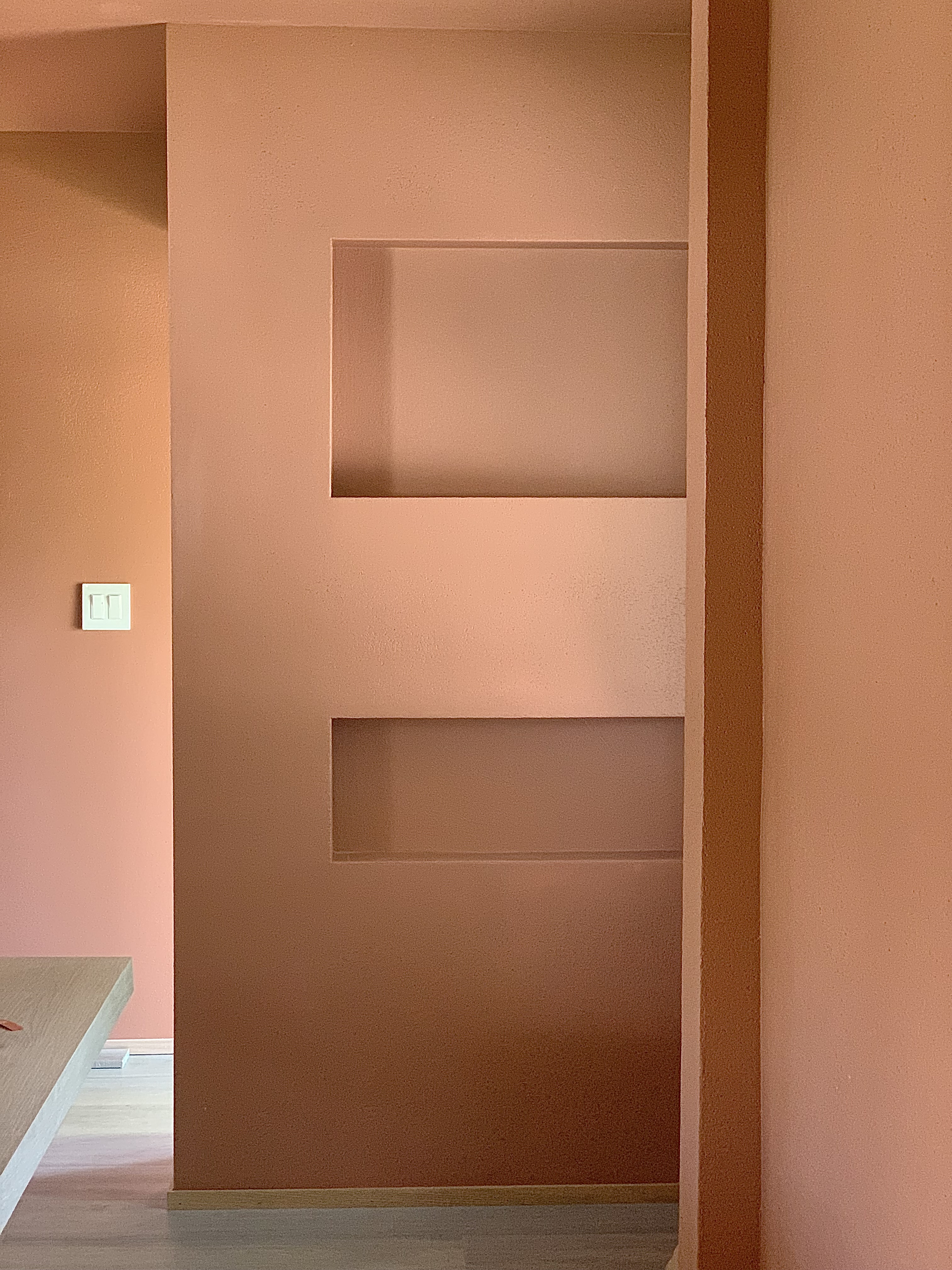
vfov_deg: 36.8
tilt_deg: -3.1
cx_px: 476
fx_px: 1907
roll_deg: +0.4
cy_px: 635
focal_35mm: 52
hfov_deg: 28.0
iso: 400
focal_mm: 6
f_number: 2.4
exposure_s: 1/60
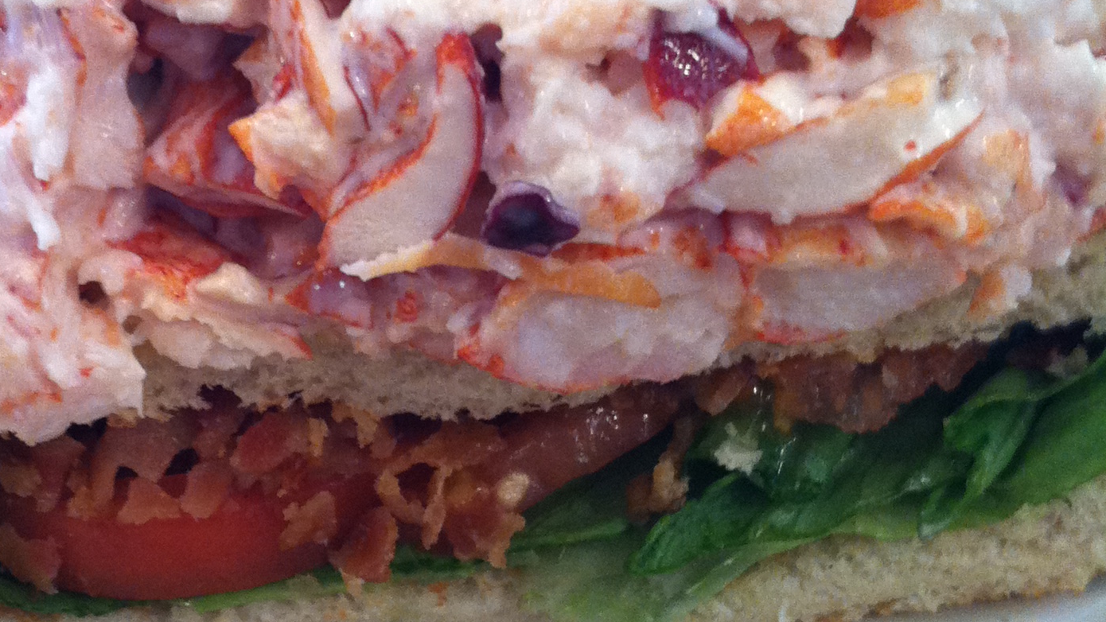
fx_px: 2082
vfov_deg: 17.0
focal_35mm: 71
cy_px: 320
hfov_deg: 29.5
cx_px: 342
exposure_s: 1/15
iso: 200
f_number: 2.8
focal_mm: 3.85
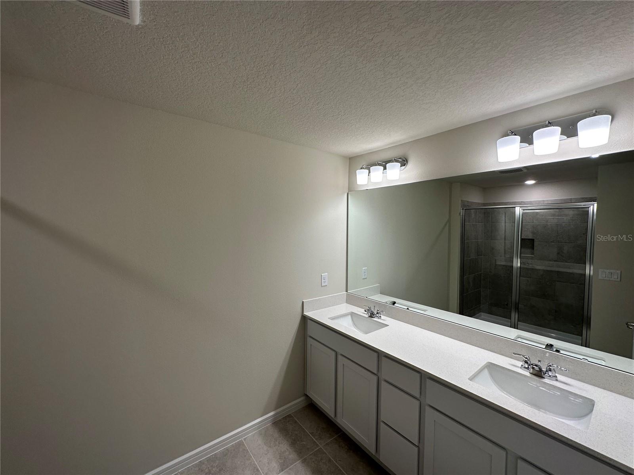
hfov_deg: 102.1
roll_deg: -0.2
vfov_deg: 85.7
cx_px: 317
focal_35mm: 14
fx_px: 256
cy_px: 238
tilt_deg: -2.1
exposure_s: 1/120
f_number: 2.2
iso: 64
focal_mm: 2.22
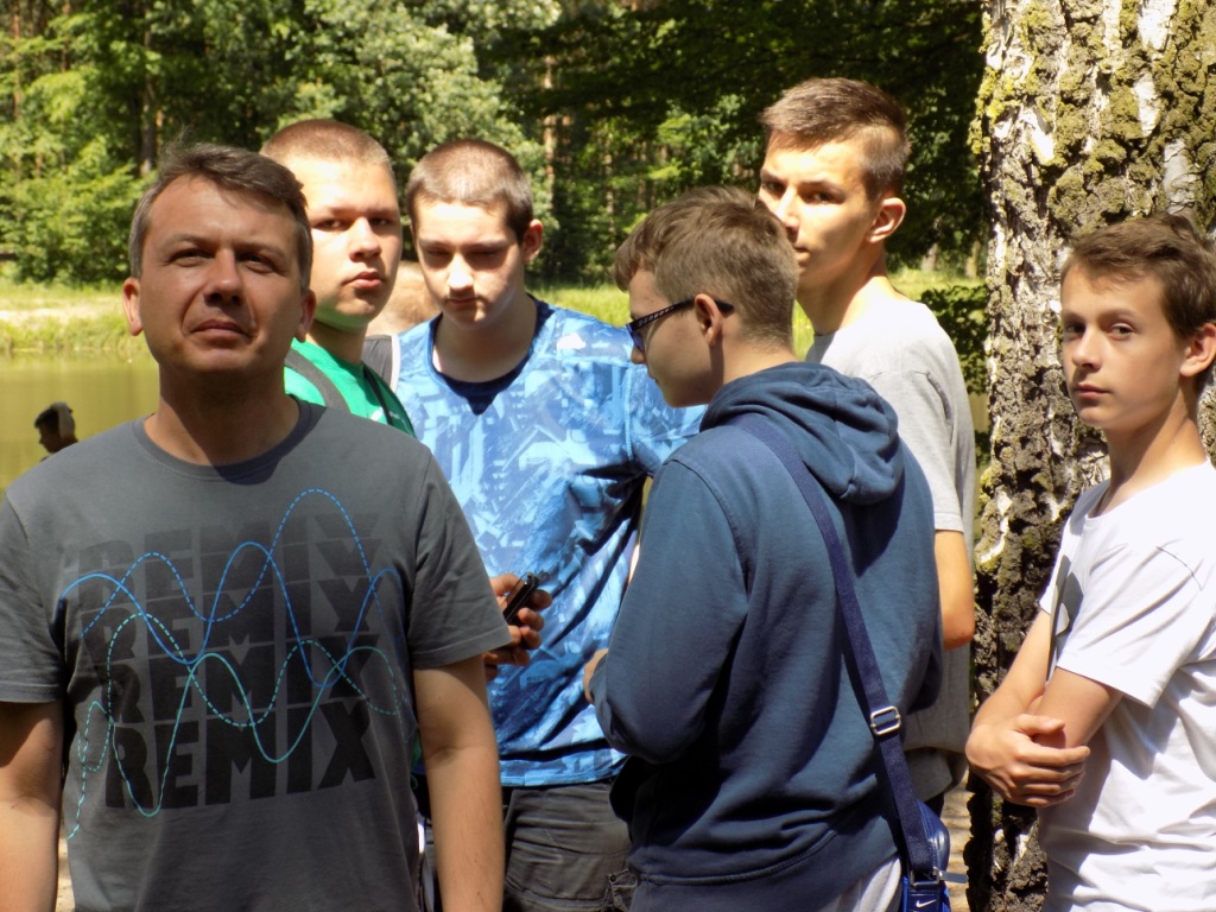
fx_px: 2740
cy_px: 456
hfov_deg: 25.0
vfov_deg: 18.9
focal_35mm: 78
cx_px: 608
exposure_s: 1/125
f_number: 4.3
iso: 80
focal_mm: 13.9
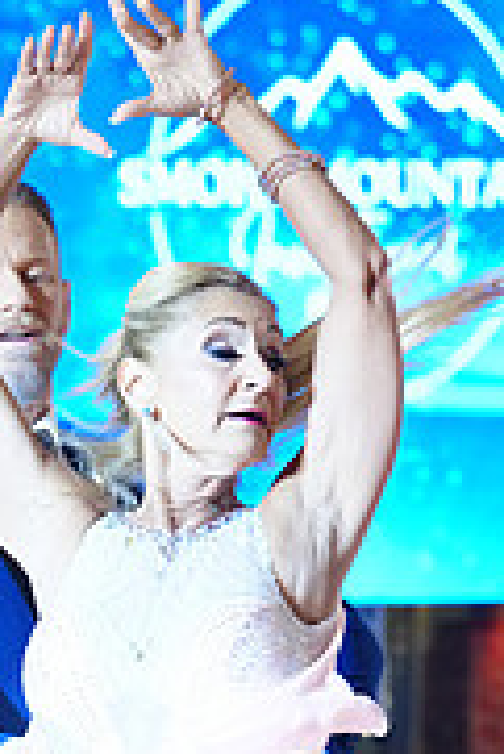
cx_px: 69
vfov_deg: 9.1
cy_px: 912
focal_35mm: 224
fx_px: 4695
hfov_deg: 6.1
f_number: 3.2
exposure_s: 1/250
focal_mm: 70
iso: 2500
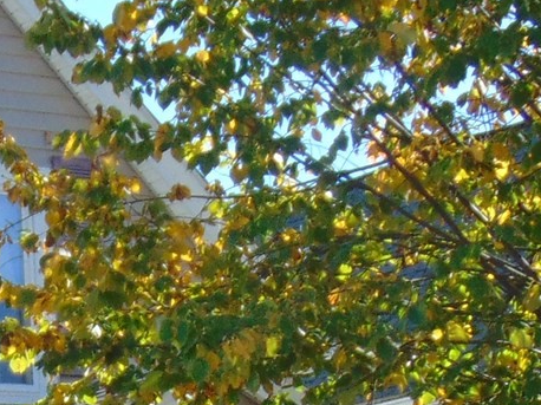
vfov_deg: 7.8
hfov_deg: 10.3
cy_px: 584
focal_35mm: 188
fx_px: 2937
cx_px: -177
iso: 80
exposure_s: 1/400
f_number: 3.3
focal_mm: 7.6
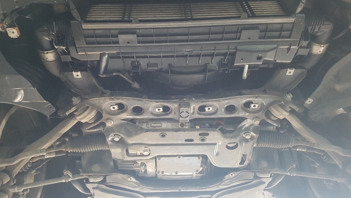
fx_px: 270
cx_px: 179
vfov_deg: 40.1
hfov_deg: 66.1
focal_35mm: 29
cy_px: 92
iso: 200
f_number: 1.7
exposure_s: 1/15
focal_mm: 4.2
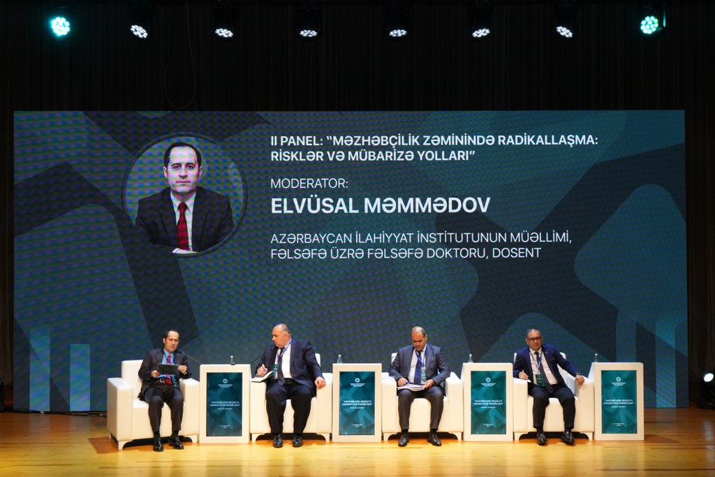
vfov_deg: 29.9
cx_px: 358
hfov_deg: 43.6
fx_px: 894
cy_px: 238
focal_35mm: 45
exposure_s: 1/160
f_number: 5
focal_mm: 30
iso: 1250
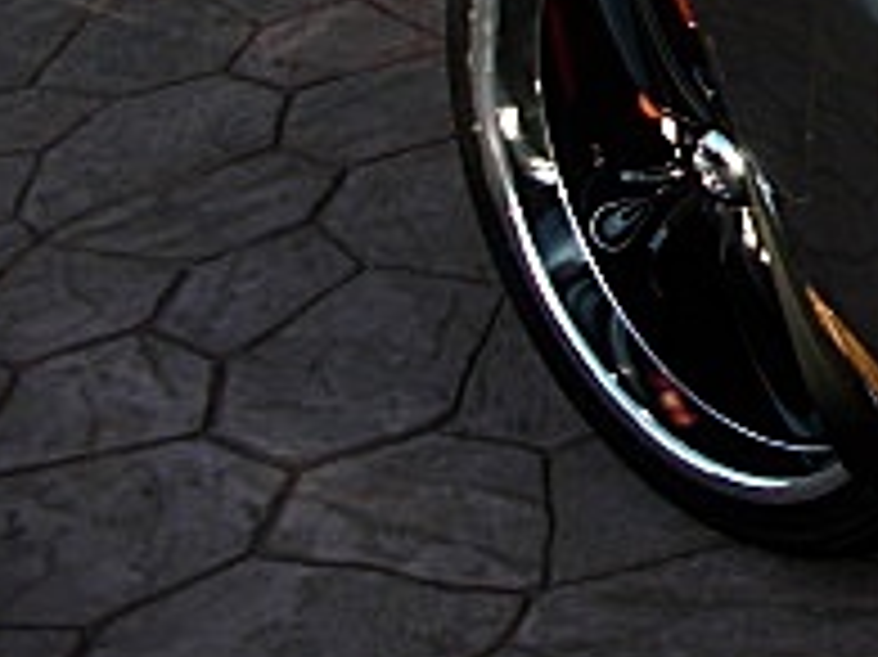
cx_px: 1382
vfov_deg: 11.9
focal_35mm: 118
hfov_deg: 15.2
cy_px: -360
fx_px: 2991
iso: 50
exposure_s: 1/200
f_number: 2.8
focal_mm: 6.3
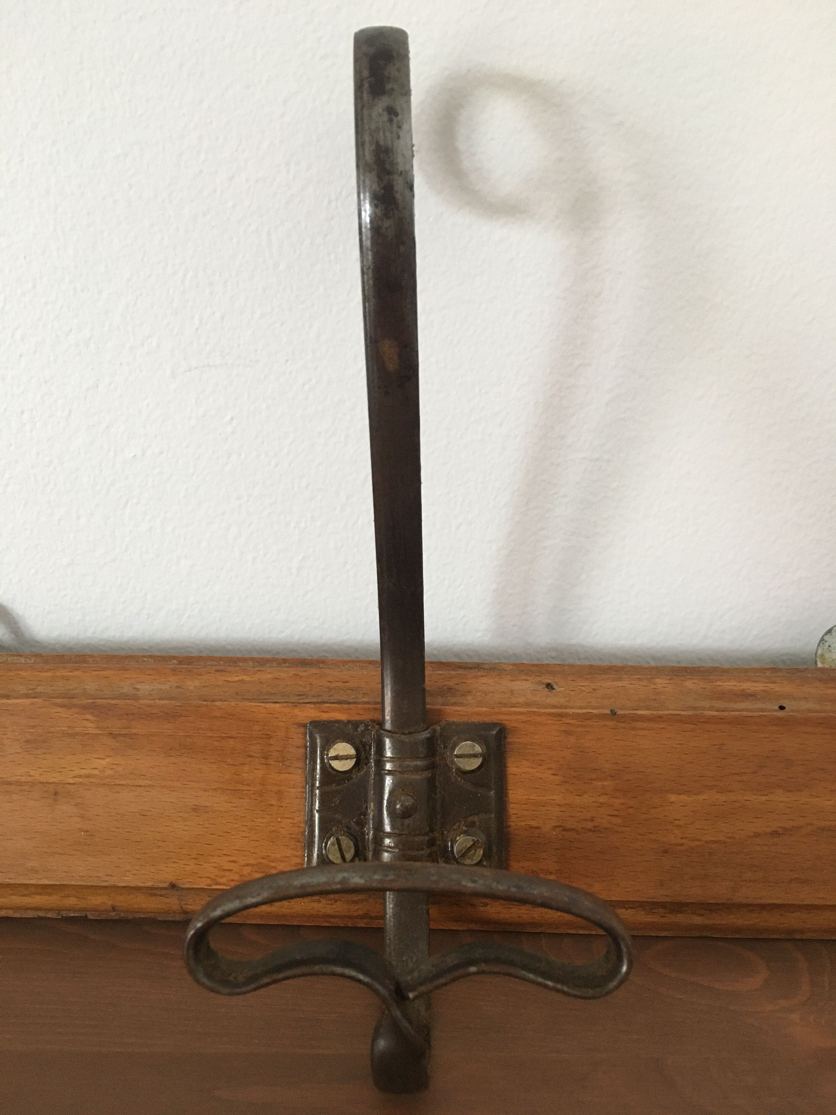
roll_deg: +0.0
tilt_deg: -17.9
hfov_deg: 48.2
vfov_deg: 61.7
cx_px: 418
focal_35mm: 29
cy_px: 558
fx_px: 934
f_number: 2.2
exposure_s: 1/33
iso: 200
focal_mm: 4.15
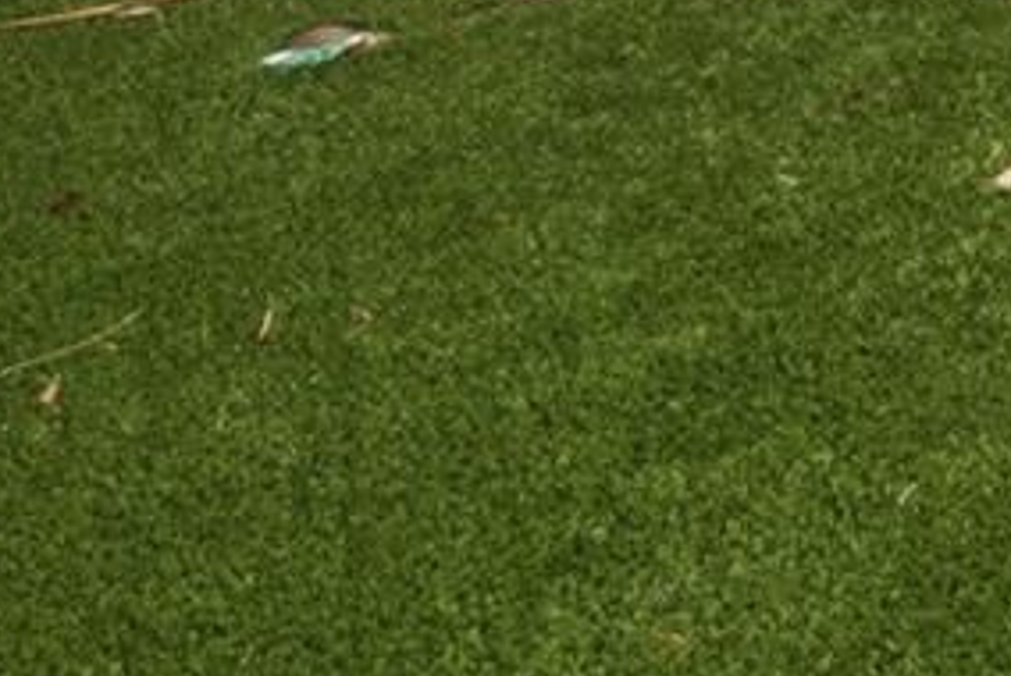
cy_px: -946
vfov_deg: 12.2
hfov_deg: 14.1
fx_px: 2530
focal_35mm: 90
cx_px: 2513
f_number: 20
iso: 100
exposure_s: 1/13
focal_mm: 16
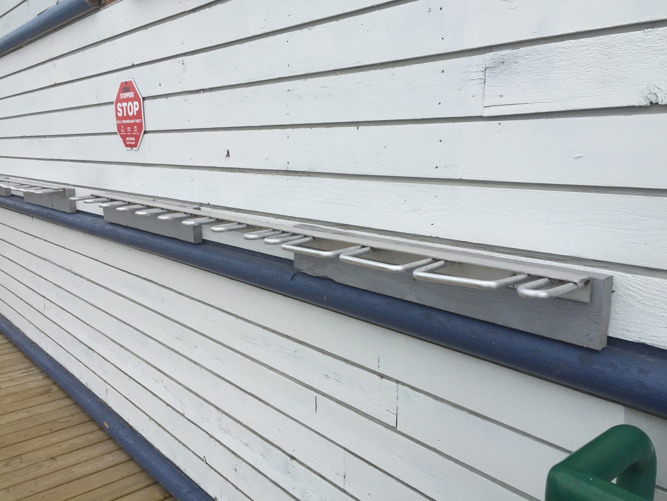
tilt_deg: -8.9
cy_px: 250
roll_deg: +0.7
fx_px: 559
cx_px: 334
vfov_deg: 48.2
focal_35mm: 29
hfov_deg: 61.7
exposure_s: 1/659
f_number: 2.2
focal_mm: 4.15
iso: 32
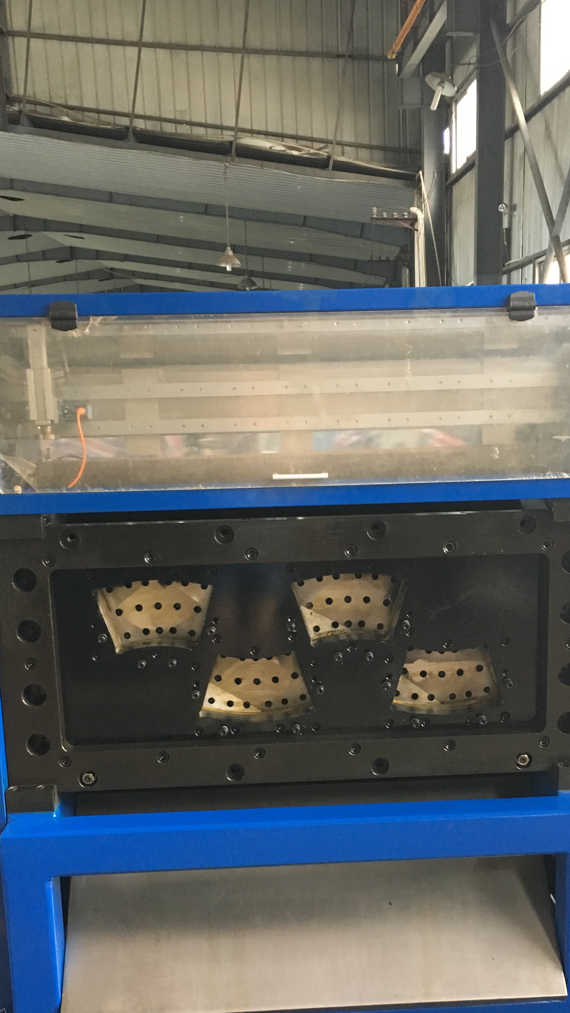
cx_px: 322
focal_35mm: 41
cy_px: 650
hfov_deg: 29.0
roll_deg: +0.5
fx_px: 1102
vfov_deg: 48.8
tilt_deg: -11.8
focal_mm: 4.15
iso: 200
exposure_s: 1/25
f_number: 2.2
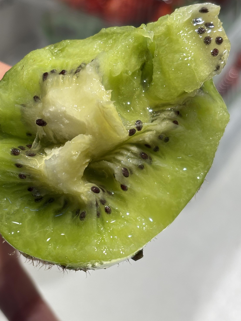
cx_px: 93
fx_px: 659
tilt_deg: -44.5
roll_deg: +0.1
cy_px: 152
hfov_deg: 20.7
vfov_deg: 27.4
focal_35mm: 71
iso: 32
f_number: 1.6
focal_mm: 5.96
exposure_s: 1/342
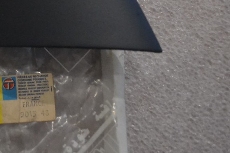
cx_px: 3
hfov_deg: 25.1
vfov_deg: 17.1
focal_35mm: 77
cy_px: -19
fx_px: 492
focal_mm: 22
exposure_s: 1/60
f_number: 3.8
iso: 3200
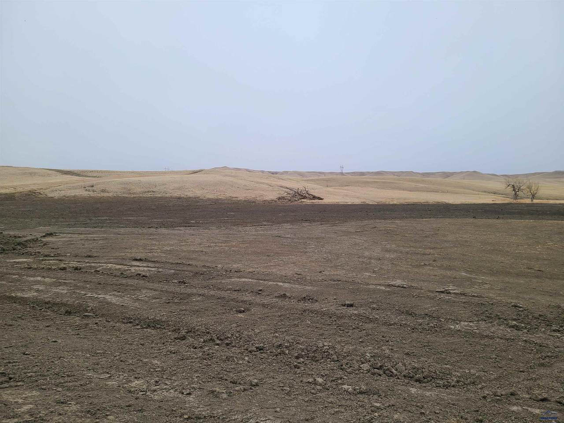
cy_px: 212
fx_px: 424
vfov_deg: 53.1
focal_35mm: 26
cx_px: 282
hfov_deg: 67.3
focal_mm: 5.4
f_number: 1.8
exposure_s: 1/1008
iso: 40
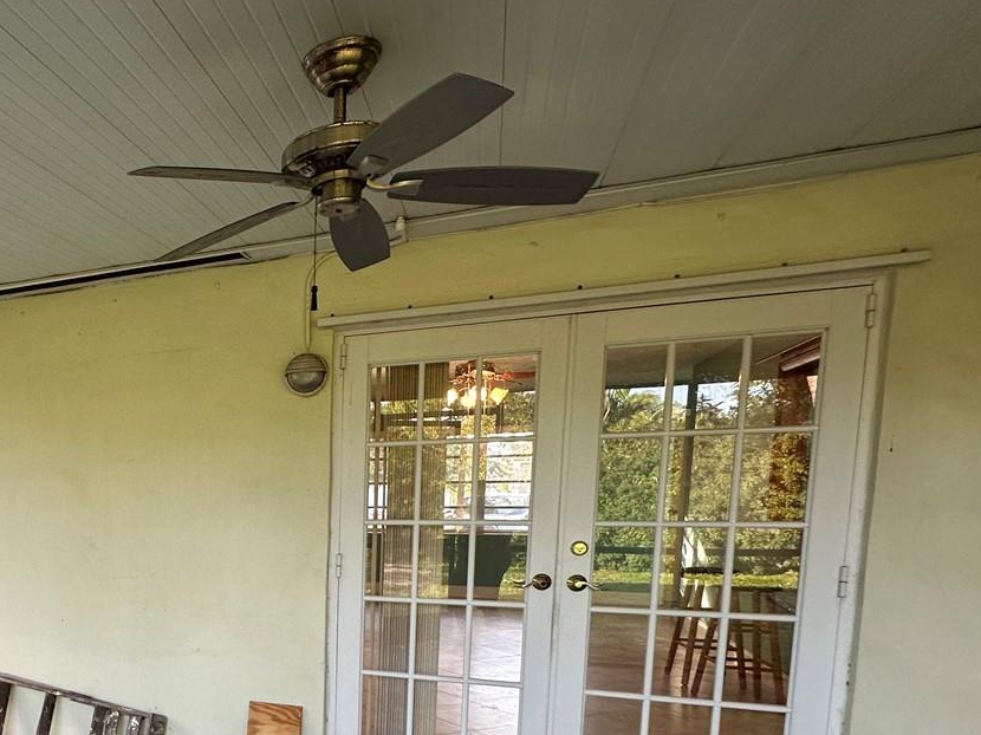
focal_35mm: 27
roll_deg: +1.4
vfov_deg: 48.6
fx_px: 765
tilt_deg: -9.7
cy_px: 580
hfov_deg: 56.4
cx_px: 98
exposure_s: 1/99
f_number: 2.2
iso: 80
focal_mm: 2.22
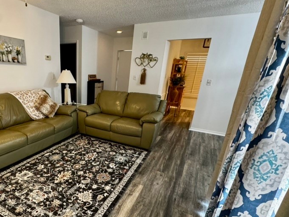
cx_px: 95
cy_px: 134
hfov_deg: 76.4
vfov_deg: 62.7
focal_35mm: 21
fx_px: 175
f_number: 2.2
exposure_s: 1/60
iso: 400
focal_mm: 2.22
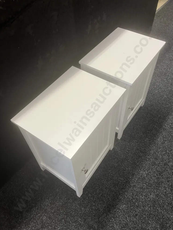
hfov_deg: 48.2
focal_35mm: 29
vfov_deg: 61.7
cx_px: 88
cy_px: 116
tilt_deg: -49.9
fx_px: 193
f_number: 1.8
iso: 80
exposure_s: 1/50
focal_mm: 3.99
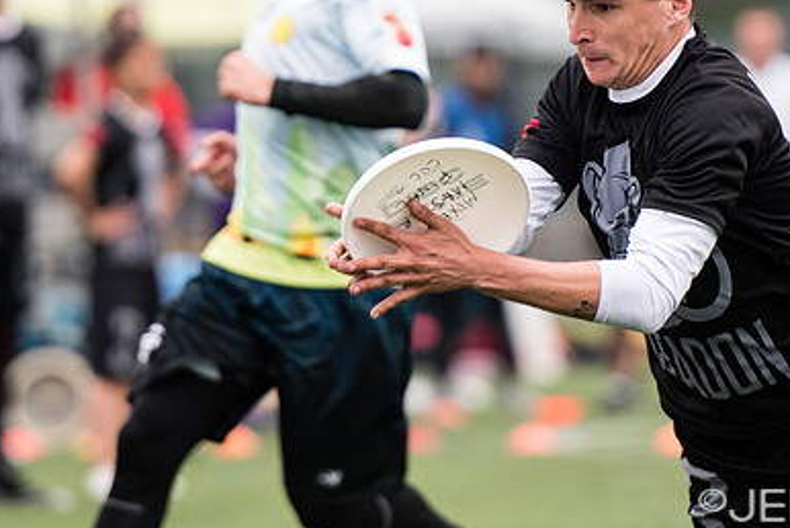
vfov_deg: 2.4
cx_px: 411
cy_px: 165
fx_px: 12737
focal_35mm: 580
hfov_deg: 3.6
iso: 400
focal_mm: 200
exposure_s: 1/1250
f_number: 2.8
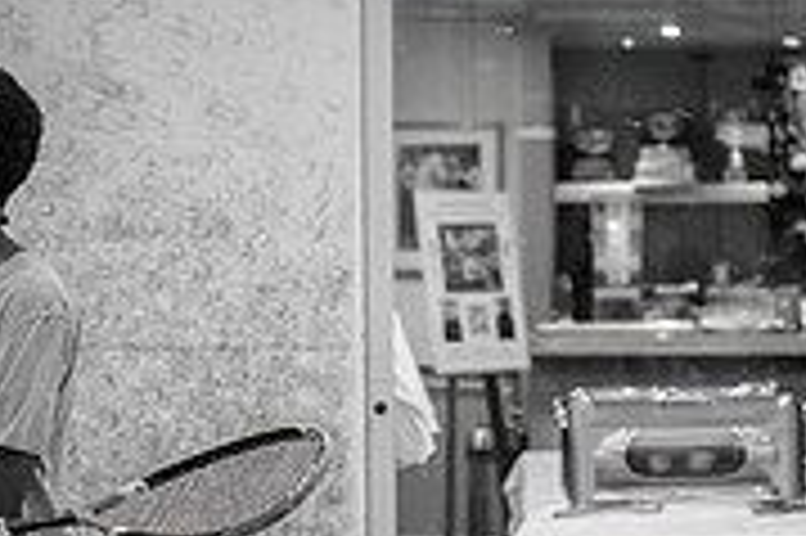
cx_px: 608
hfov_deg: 13.7
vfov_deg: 9.1
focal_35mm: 149
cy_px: 592
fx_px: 3333
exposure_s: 1/320
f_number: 2.8
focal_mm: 46
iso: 1600
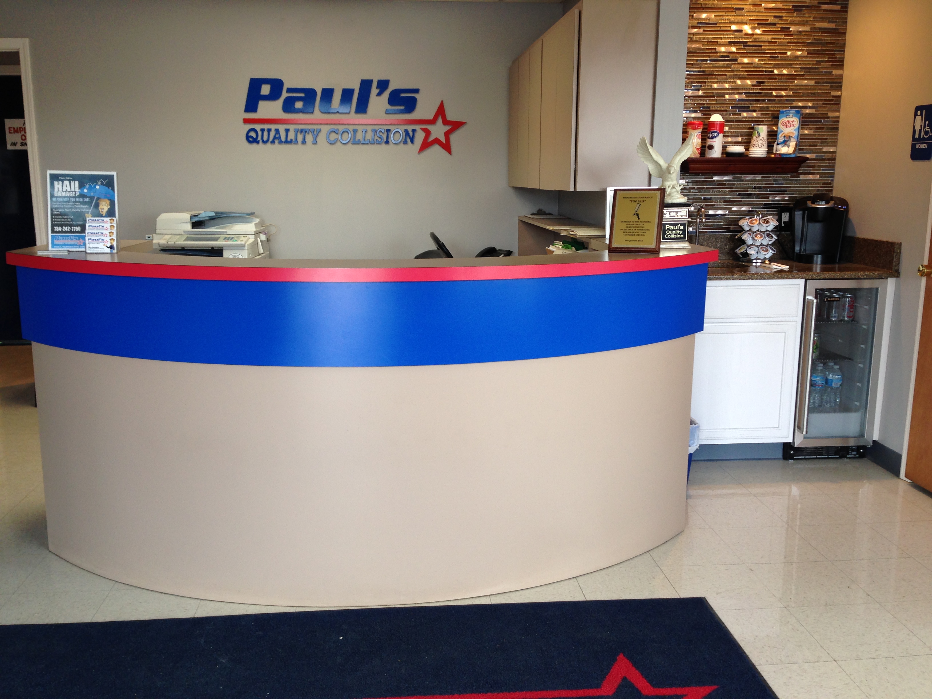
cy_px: 350
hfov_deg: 55.4
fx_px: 888
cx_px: 466
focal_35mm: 33
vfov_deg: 42.9
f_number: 2.4
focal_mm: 4.12
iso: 50
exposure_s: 1/24
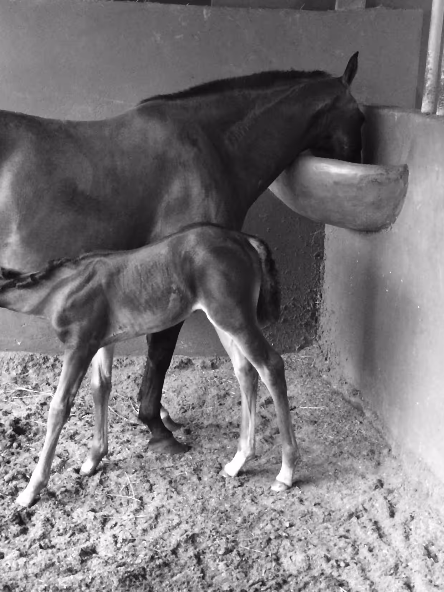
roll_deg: -1.0
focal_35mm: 57
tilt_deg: -8.2
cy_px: 233
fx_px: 975
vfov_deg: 33.7
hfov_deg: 25.5
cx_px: 152
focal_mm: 4.15
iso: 320
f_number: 2.2
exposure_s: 1/15
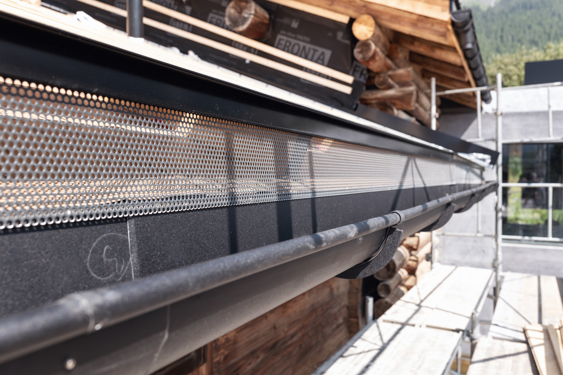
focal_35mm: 30
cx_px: 282
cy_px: 188
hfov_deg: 61.9
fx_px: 469
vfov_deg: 43.6
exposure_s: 1/80
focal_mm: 30
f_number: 7.1
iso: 100
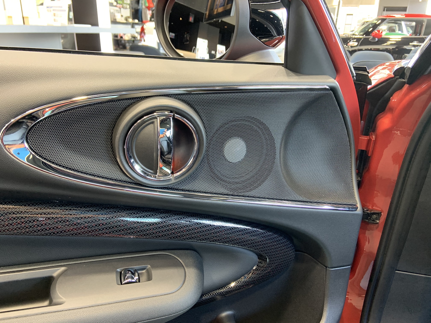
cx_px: 216
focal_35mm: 26
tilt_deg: -20.9
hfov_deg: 67.3
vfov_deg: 53.1
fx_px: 324
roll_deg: -1.7
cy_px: 162
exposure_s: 1/40
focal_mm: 4.25
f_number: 1.8
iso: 250
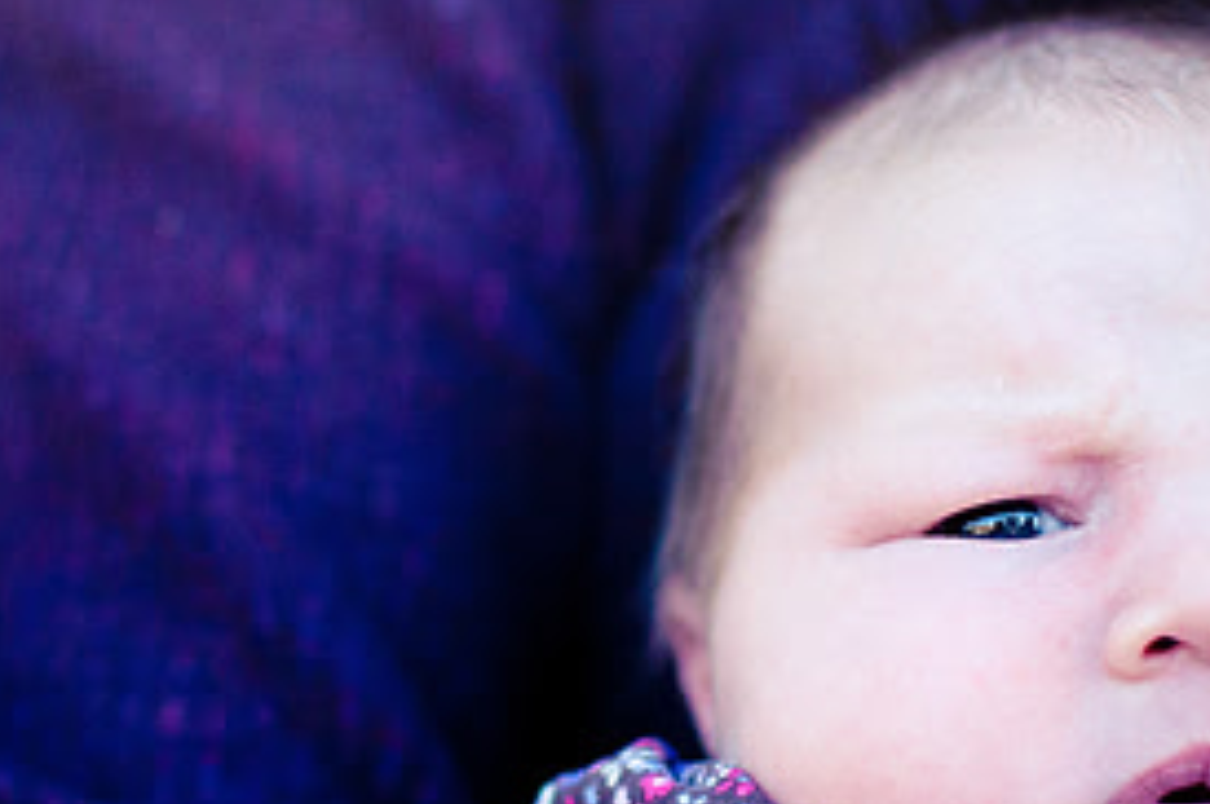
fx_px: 3728
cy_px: 519
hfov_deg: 18.4
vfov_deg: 12.3
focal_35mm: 111
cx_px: 658
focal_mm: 35
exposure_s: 1/2000
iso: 800
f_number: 1.8
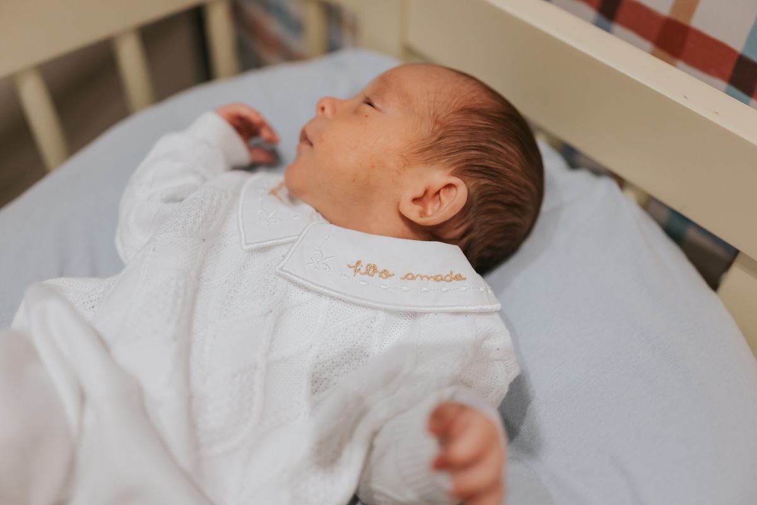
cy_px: 252
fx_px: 736
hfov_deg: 54.4
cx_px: 378
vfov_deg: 37.9
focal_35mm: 35
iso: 1000
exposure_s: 1/400
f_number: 1.8
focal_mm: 35
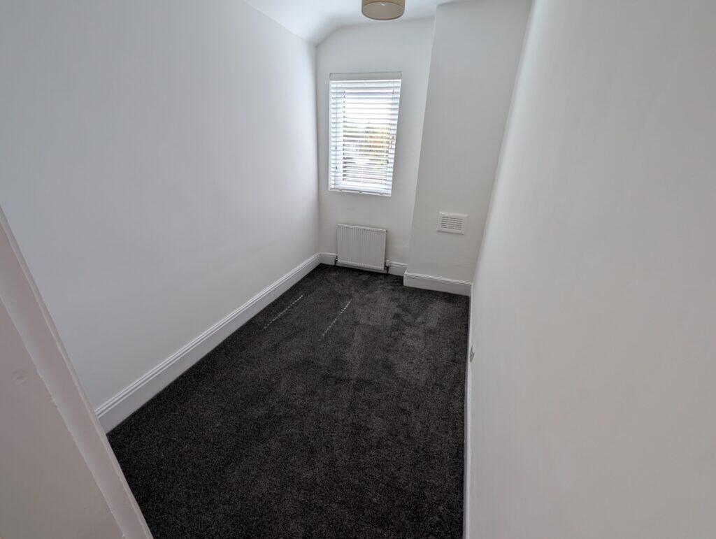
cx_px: 358
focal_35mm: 13
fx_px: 269
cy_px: 270
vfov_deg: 90.1
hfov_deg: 106.1
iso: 45
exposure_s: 1/529
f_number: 2.2
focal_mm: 1.95
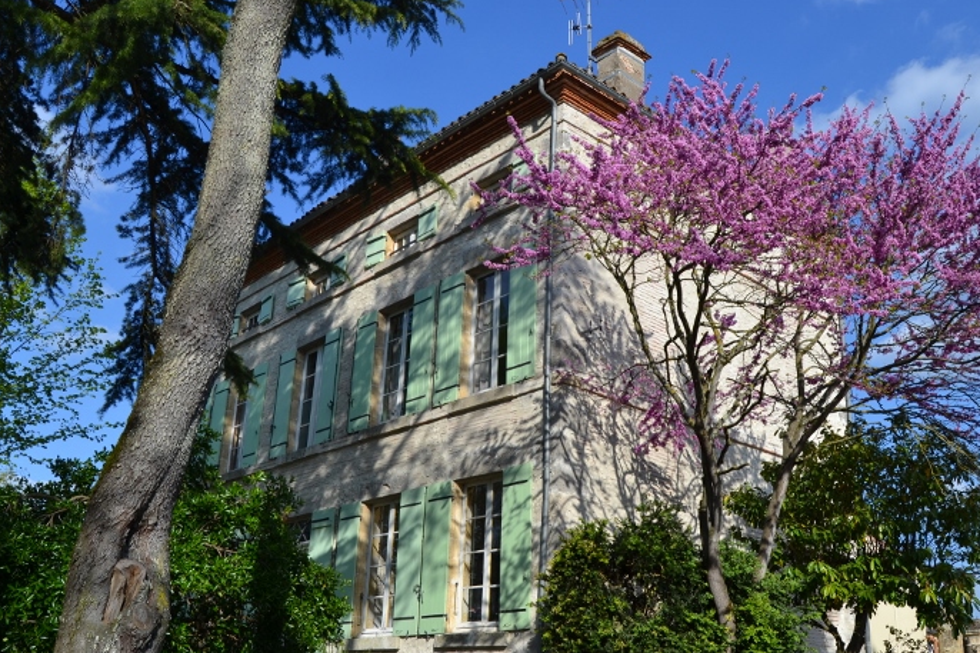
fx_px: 952
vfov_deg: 37.8
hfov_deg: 54.4
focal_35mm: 35
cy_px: 348
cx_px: 511
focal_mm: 20
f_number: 8
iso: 100
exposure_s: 1/250
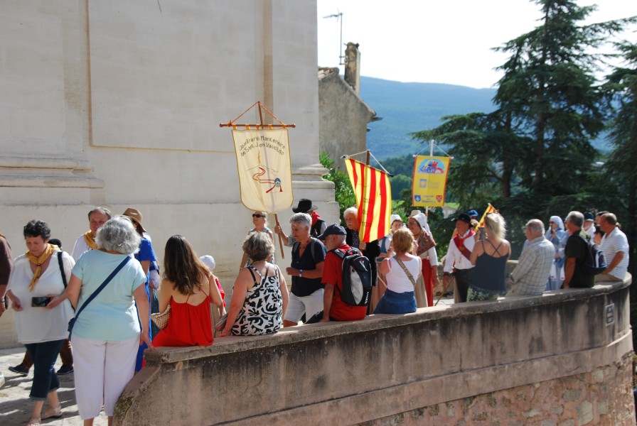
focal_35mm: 54
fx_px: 957
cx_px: 318
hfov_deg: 36.8
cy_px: 213
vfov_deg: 25.1
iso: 100
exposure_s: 1/200
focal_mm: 36
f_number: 7.1
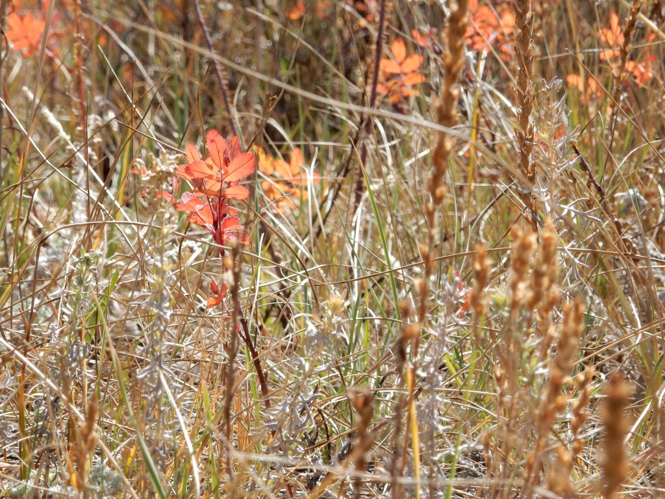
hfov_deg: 10.2
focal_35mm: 193
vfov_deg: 7.7
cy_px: 250
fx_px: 3708
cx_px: 332
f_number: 6.3
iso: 125
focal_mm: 34.5
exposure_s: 1/250
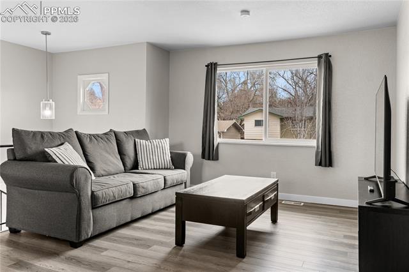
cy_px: 136
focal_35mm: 27
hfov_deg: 67.4
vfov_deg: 47.9
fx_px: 307
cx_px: 204
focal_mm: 18
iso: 100
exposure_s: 1/2
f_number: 8
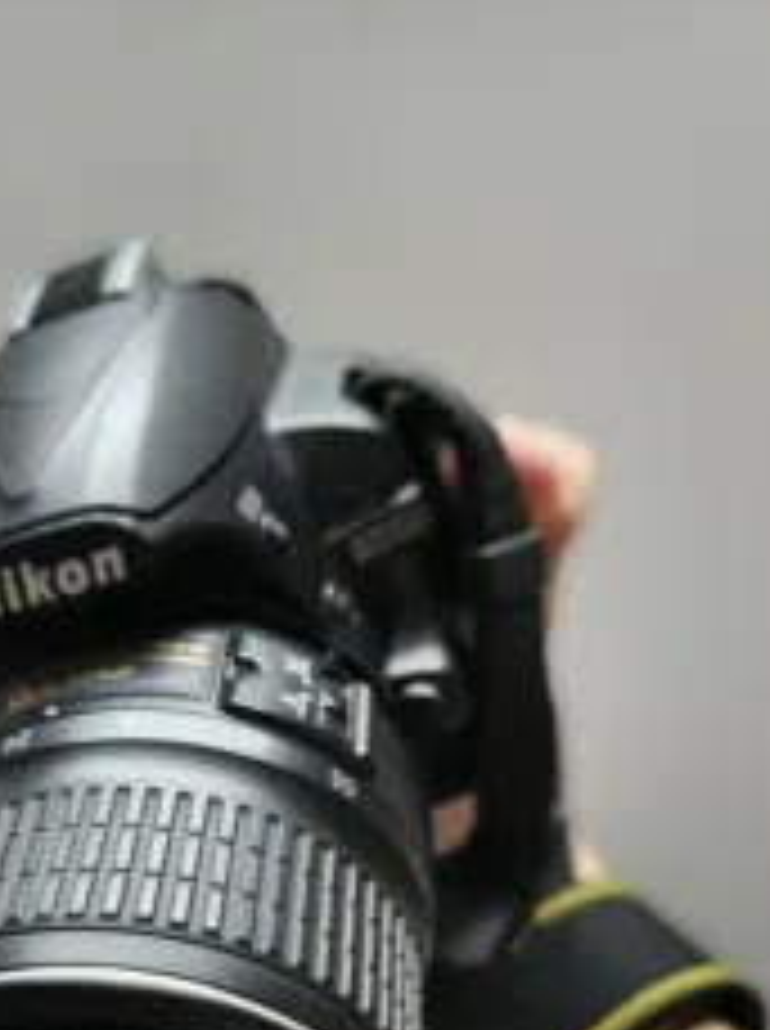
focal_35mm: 42
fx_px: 1249
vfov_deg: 43.0
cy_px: 810
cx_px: 216
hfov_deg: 33.7
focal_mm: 5.56
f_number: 1.8
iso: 500
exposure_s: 1/33.3
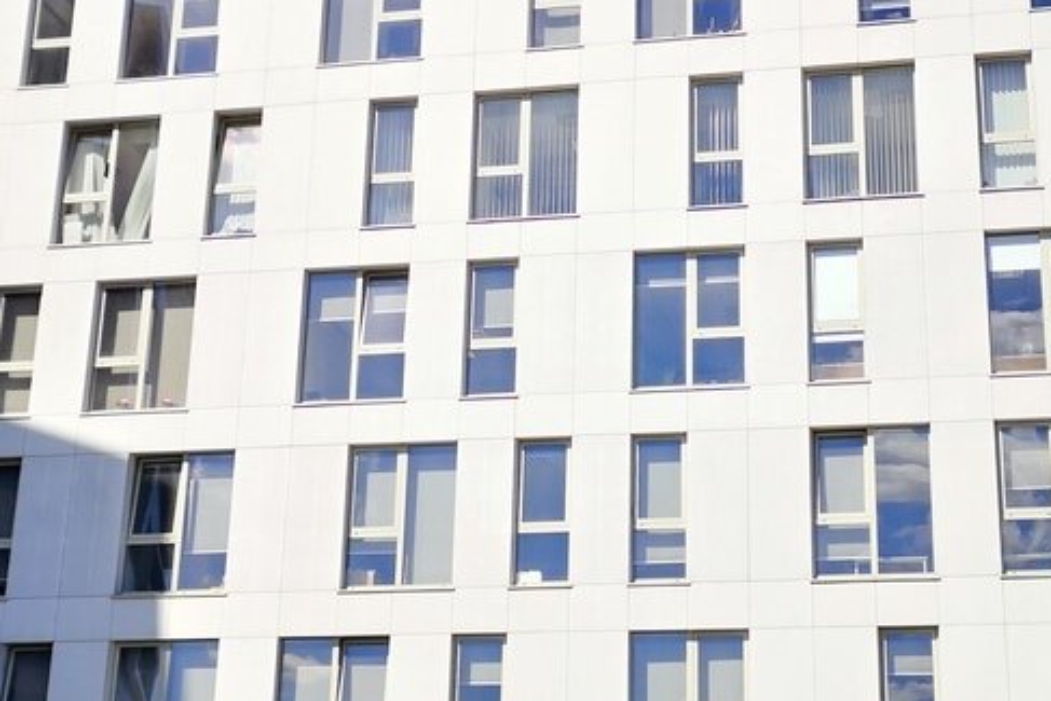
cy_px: 345
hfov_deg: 33.8
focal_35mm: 59
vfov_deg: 23.0
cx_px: 622
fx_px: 1723
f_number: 1.8
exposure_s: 1/4310
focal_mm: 3.95
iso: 50
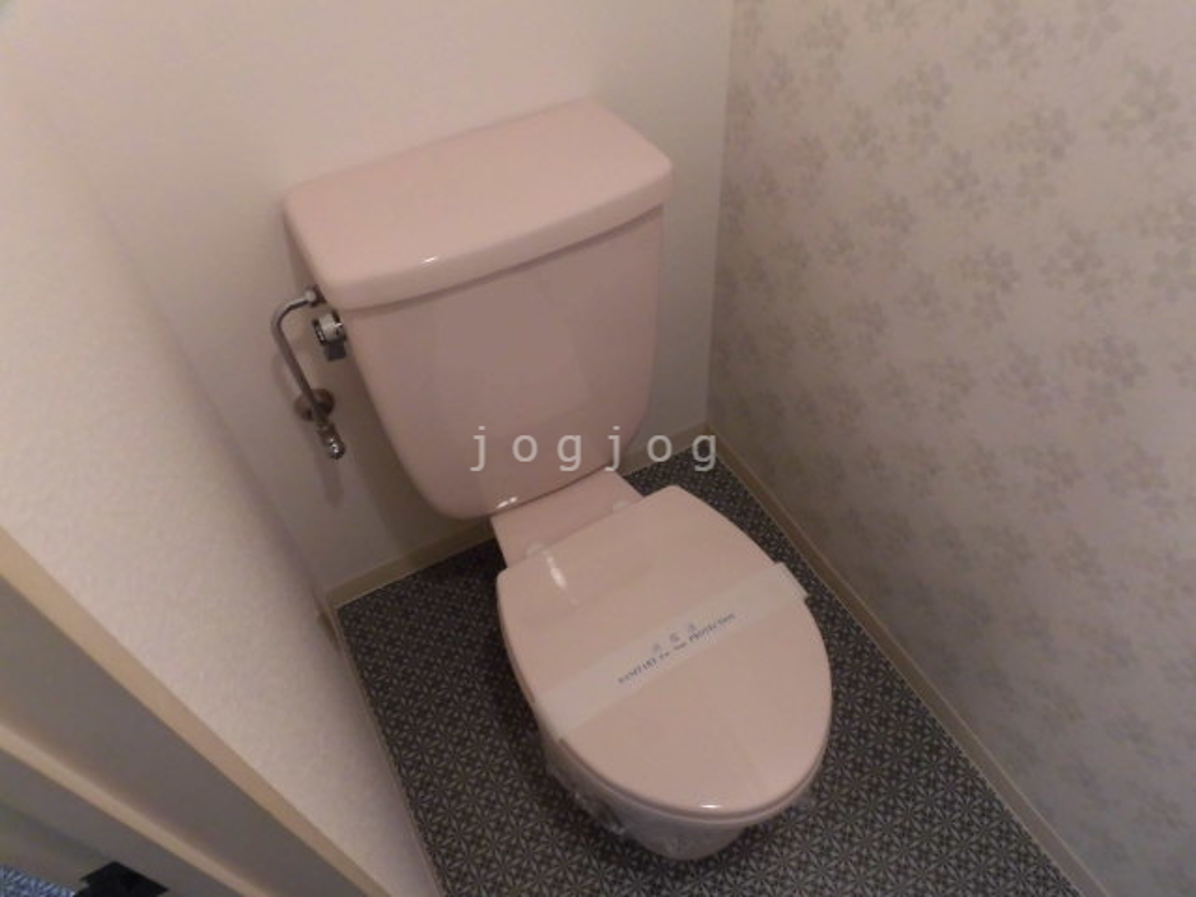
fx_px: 829
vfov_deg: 56.8
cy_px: 448
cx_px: 598
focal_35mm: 24
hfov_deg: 71.6
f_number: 3.1
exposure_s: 1/30
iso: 400
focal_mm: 4.3
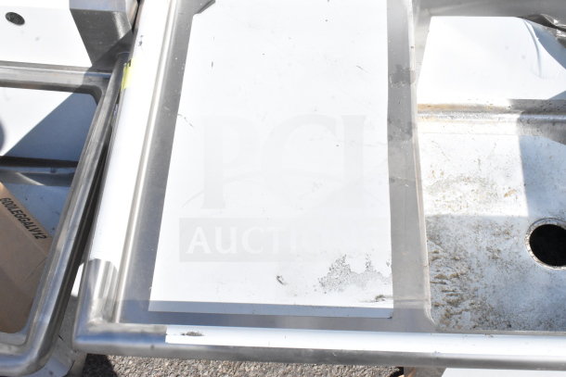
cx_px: 283
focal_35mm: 42
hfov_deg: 46.4
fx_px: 660
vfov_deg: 31.9
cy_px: 188
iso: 6400
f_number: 22
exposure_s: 1/2000
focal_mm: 28
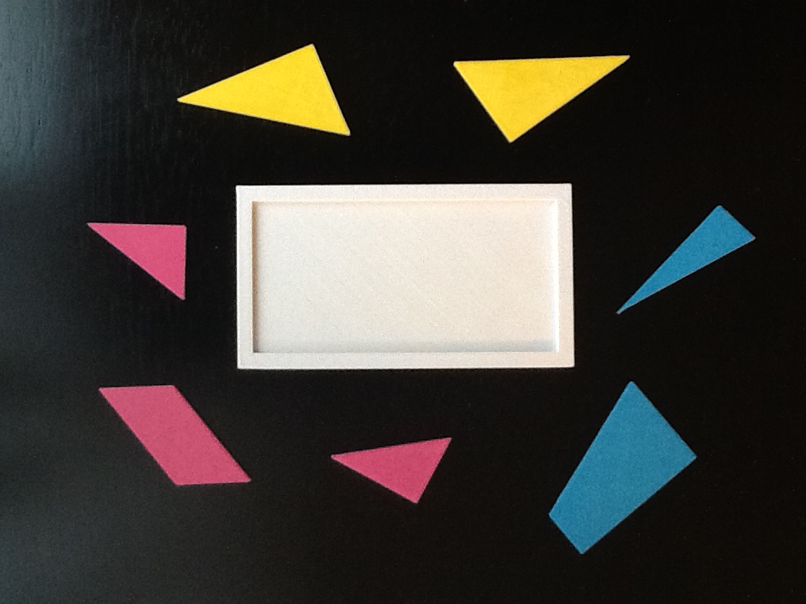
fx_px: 1024
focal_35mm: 44
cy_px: 302
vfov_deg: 32.9
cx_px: 403
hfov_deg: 42.9
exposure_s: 1/30
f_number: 2.4
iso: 160
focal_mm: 2.03
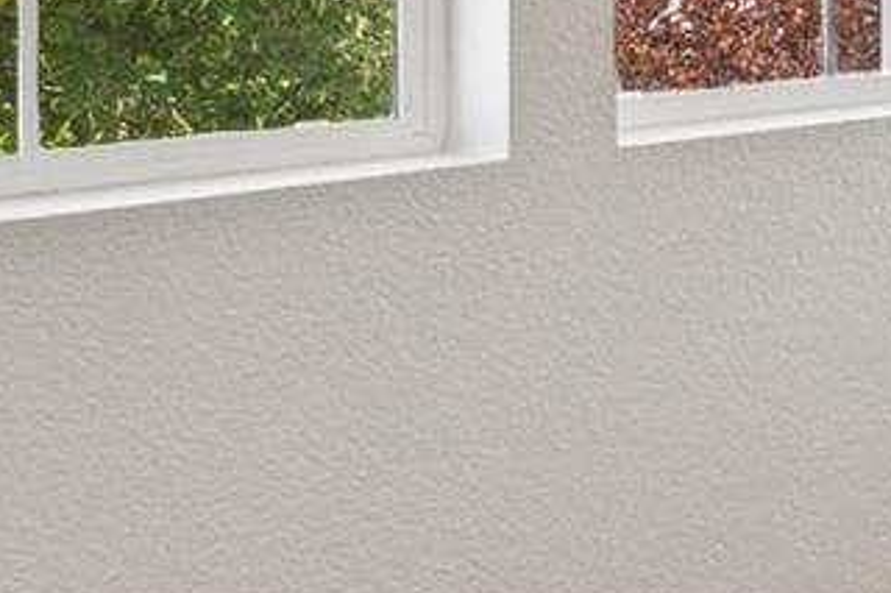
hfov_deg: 19.7
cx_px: 1618
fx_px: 1855
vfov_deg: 17.3
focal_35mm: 75
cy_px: -114
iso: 800
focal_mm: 15
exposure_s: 1/40
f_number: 11
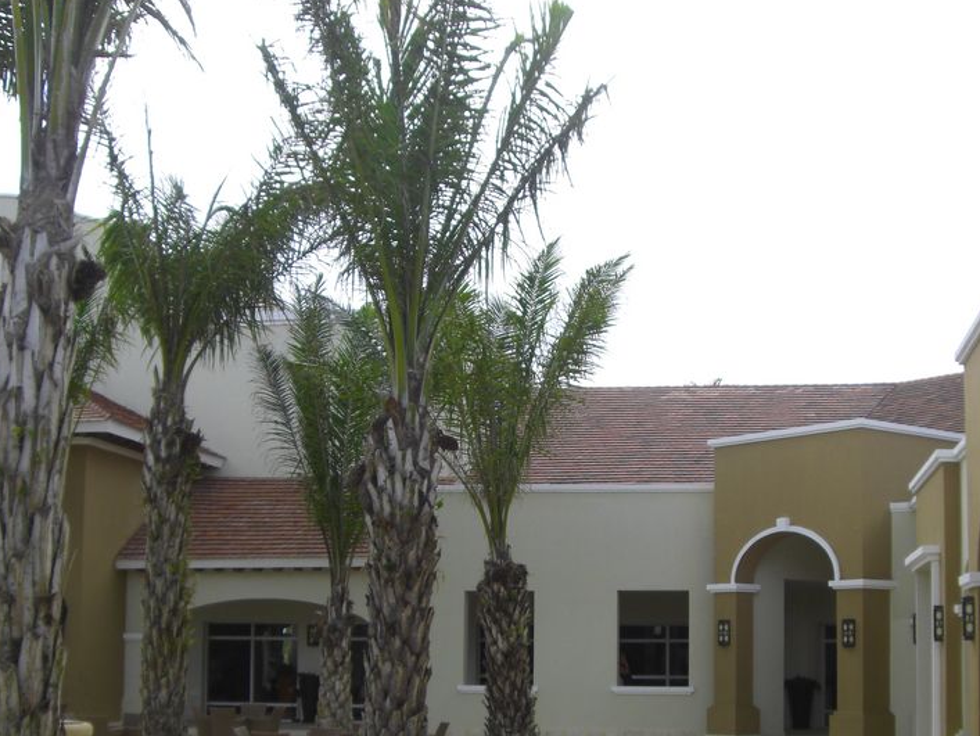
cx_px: 584
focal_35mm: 55
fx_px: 1558
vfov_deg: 26.4
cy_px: 516
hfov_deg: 34.8
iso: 64
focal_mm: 6.2
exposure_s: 1/500
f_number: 2.7
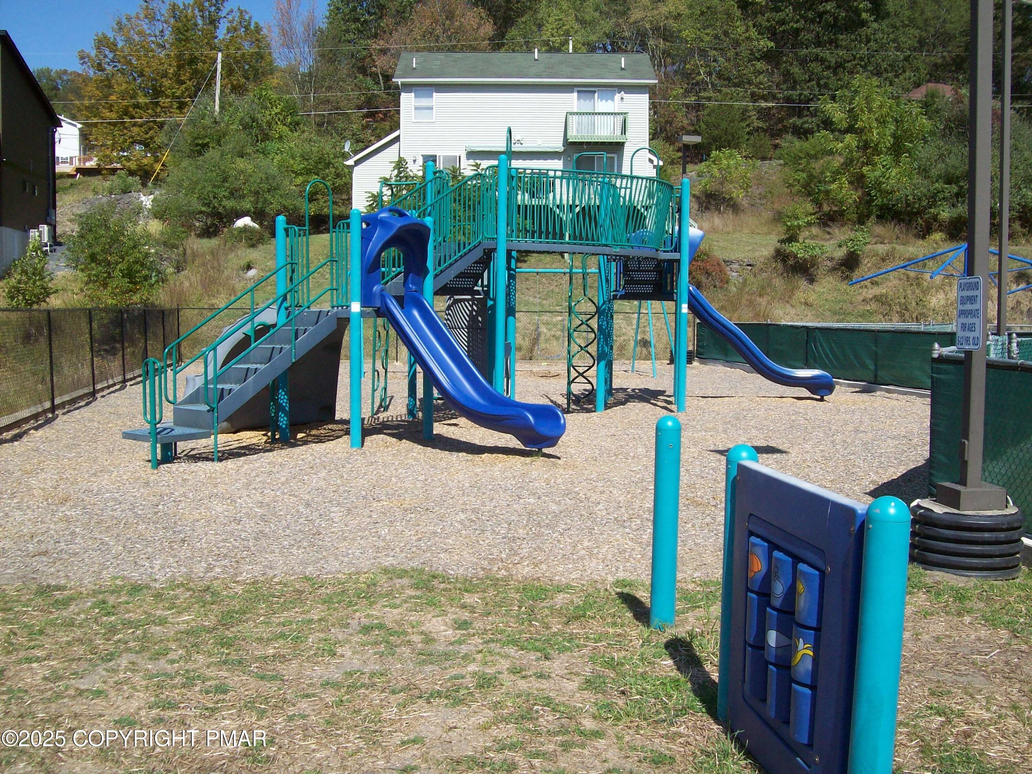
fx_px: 1073
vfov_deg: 39.7
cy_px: 387
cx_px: 516
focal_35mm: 36
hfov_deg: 51.4
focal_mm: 6
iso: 80
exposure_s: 1/476
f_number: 4.8
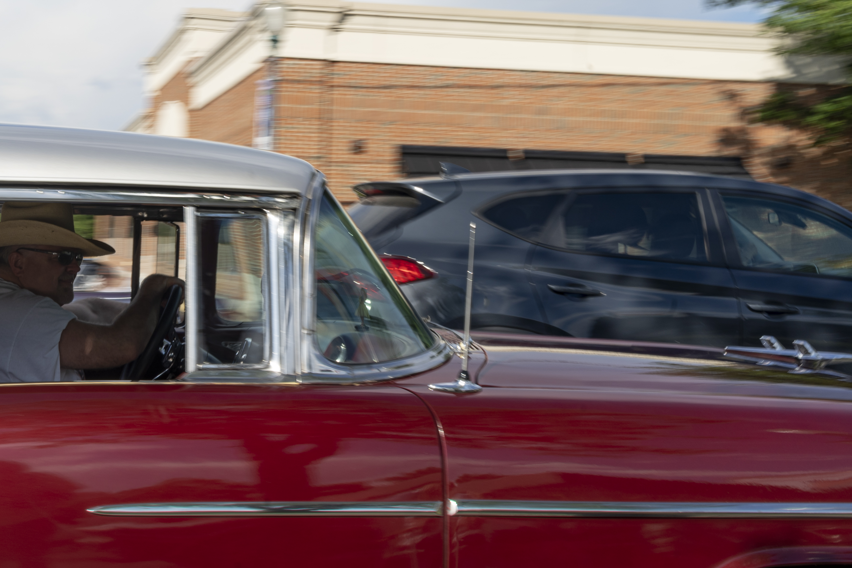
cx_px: 293
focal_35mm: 60
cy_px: 330
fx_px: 1420
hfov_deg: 33.1
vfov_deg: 22.6
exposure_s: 1/50
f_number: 22
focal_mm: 35
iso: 100
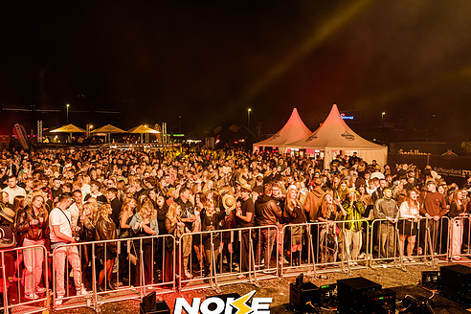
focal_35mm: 33
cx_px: 223
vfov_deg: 39.9
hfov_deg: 57.2
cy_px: 169
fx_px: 432
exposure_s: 1/50
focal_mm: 28
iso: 2500
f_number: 5
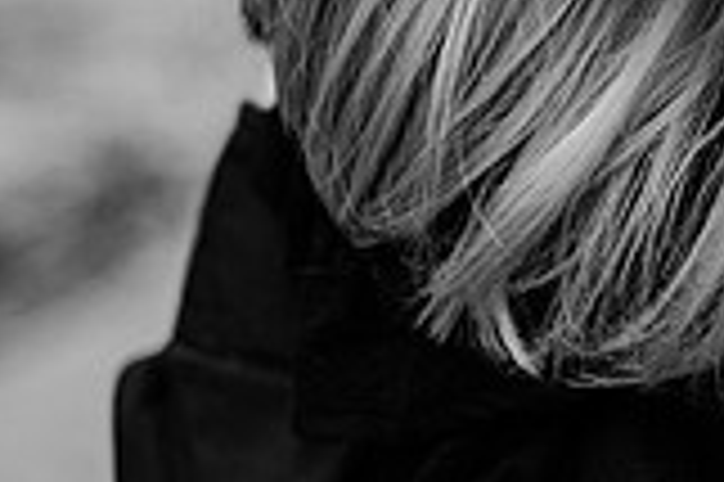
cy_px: -182
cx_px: 1106
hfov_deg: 11.0
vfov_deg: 7.5
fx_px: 3616
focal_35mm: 180
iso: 320
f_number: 2.2
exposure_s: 1/800
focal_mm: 50
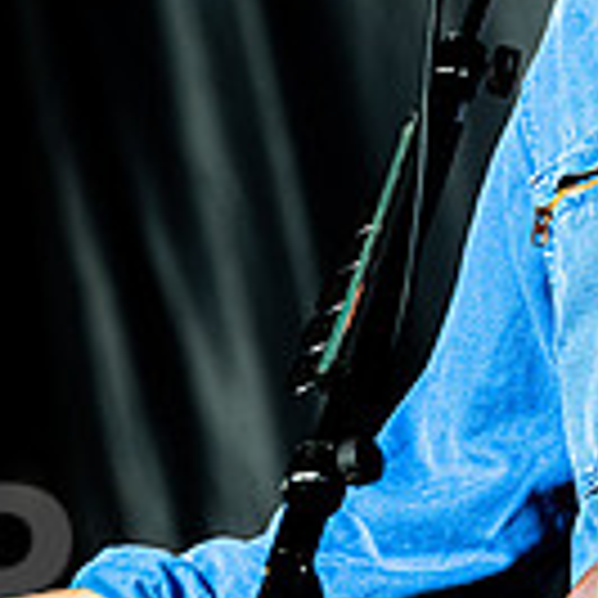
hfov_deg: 2.5
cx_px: 828
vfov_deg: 2.5
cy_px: 181
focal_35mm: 698
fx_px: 13642
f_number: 5.6
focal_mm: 170
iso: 640
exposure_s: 1/1000
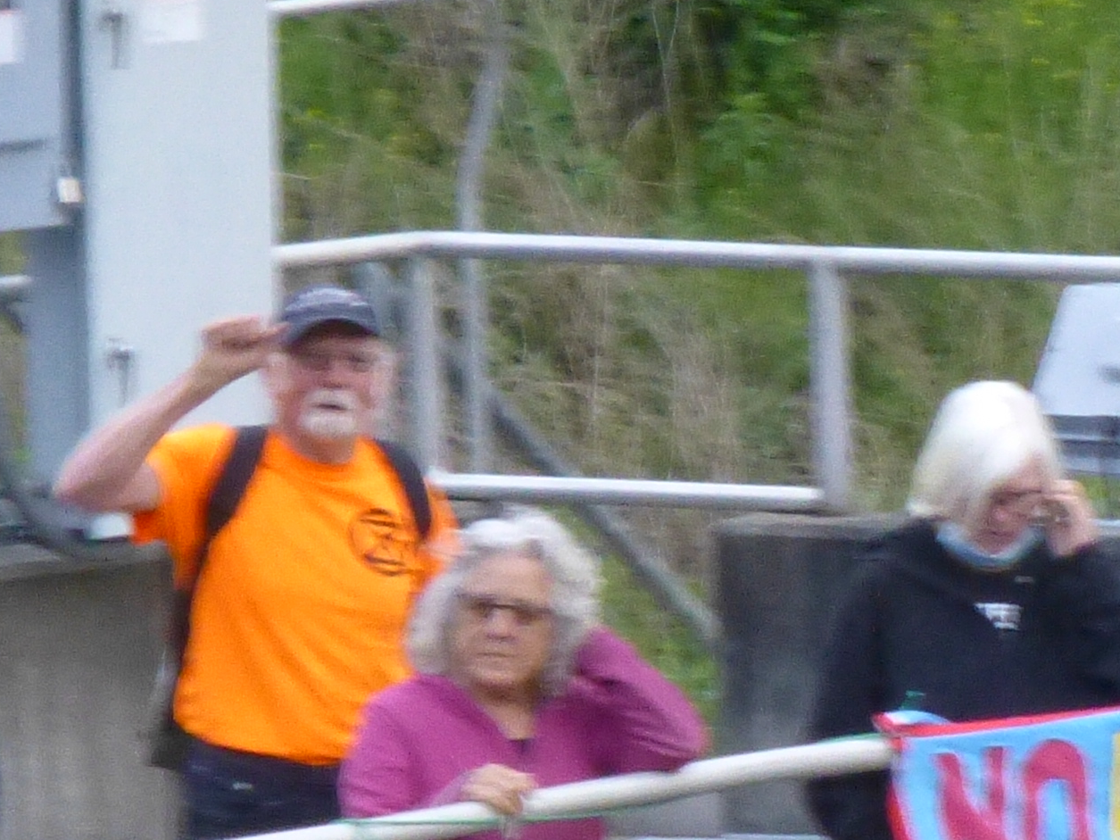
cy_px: 697
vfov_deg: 1.9
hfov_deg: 2.5
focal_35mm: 795
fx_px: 25720
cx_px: 1411
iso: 800
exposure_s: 1/60
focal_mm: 41.3
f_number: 5.6
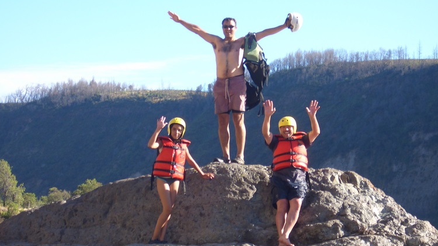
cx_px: 229
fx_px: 1417
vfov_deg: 9.9
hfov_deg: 17.6
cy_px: 135
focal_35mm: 122
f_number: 4.8
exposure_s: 1/125
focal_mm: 17.4
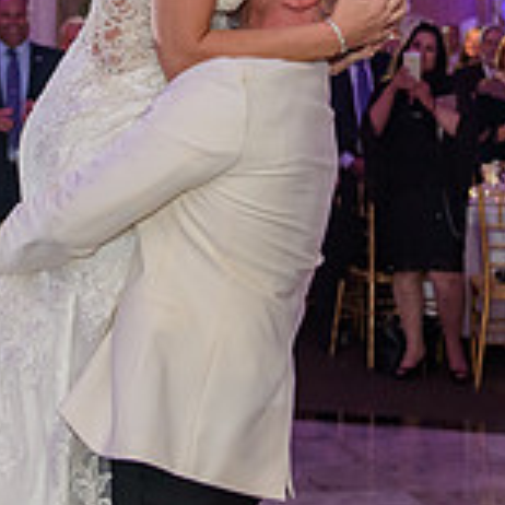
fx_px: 1799
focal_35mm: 109
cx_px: 111
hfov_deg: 15.9
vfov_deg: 15.8
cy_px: 84
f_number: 3.2
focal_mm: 34
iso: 1600
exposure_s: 1/125
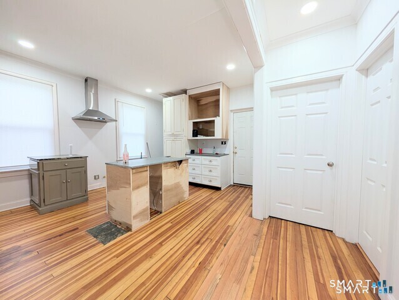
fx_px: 138
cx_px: 200
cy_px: 150
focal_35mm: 12
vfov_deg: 94.6
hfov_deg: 110.5
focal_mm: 2.02
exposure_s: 1/120
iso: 103
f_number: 1.7
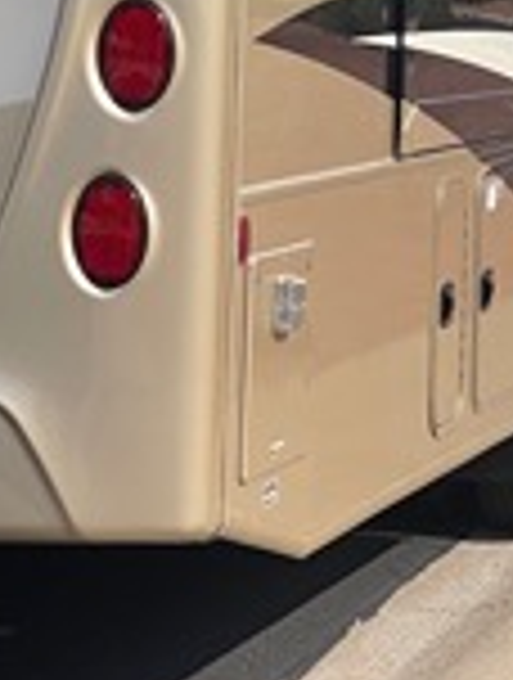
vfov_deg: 11.4
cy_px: -162
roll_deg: -1.6
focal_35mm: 169
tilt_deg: +4.1
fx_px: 3325
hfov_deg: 8.8
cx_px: 202
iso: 20
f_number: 2.2
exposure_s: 1/1119
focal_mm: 7.5
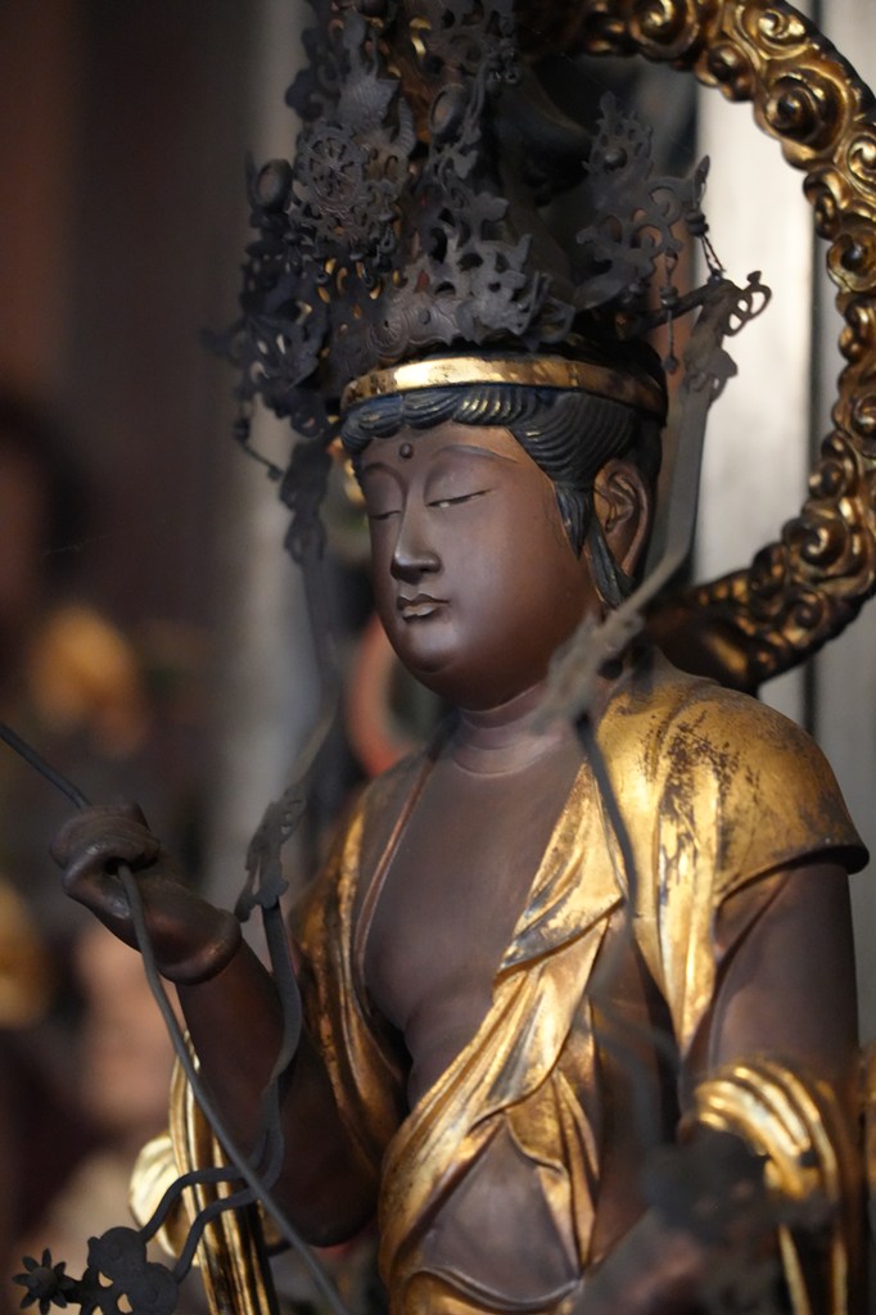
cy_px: 658
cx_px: 438
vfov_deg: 19.5
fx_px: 3835
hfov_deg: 13.0
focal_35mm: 105
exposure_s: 1/20
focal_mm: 105
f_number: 4
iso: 12800
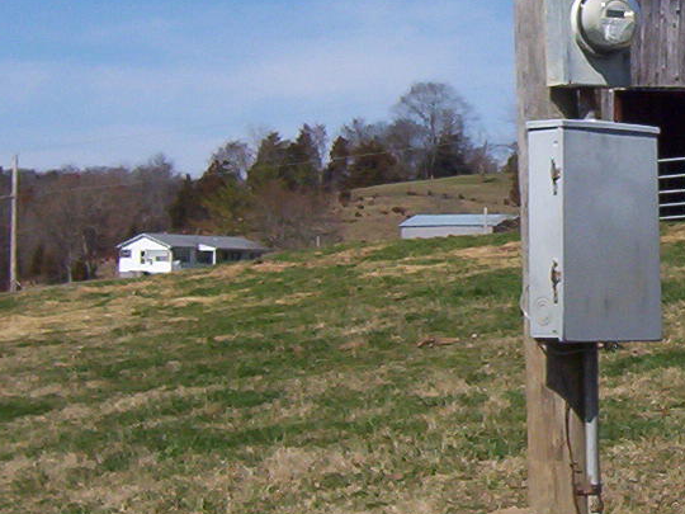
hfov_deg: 17.3
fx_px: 2157
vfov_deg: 13.6
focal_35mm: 109
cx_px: 792
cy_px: 195
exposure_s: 1/1129
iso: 100
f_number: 5.24
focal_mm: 5.54
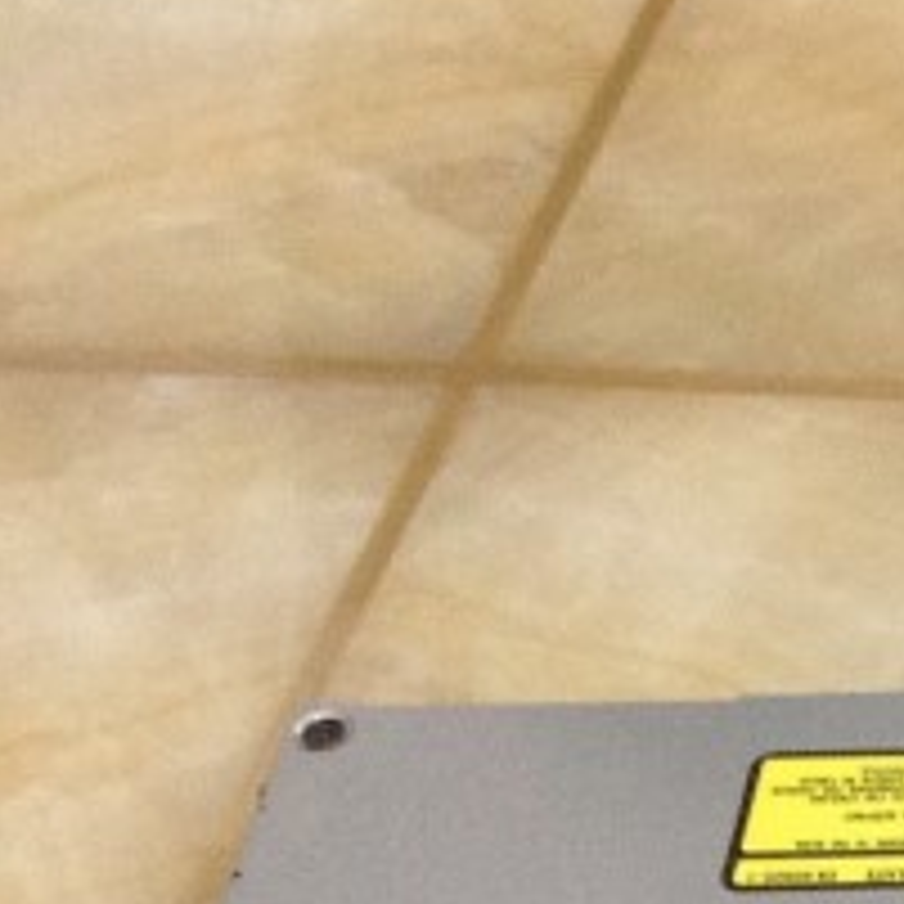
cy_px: 1309
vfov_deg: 11.4
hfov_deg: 10.7
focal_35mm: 148
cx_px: 1871
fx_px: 4373
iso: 160
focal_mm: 4.28
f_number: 2.4
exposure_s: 1/17
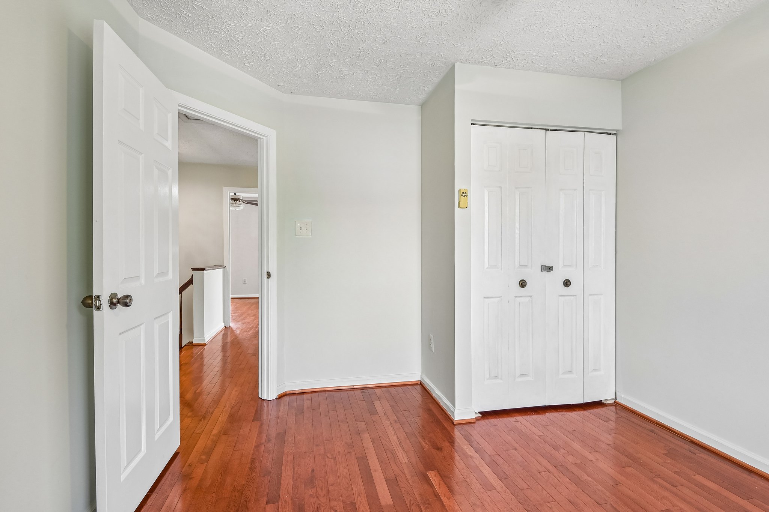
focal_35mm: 16
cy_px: 256
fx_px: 342
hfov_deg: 96.7
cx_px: 384
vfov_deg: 73.7
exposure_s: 1/25
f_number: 8
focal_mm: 16
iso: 400
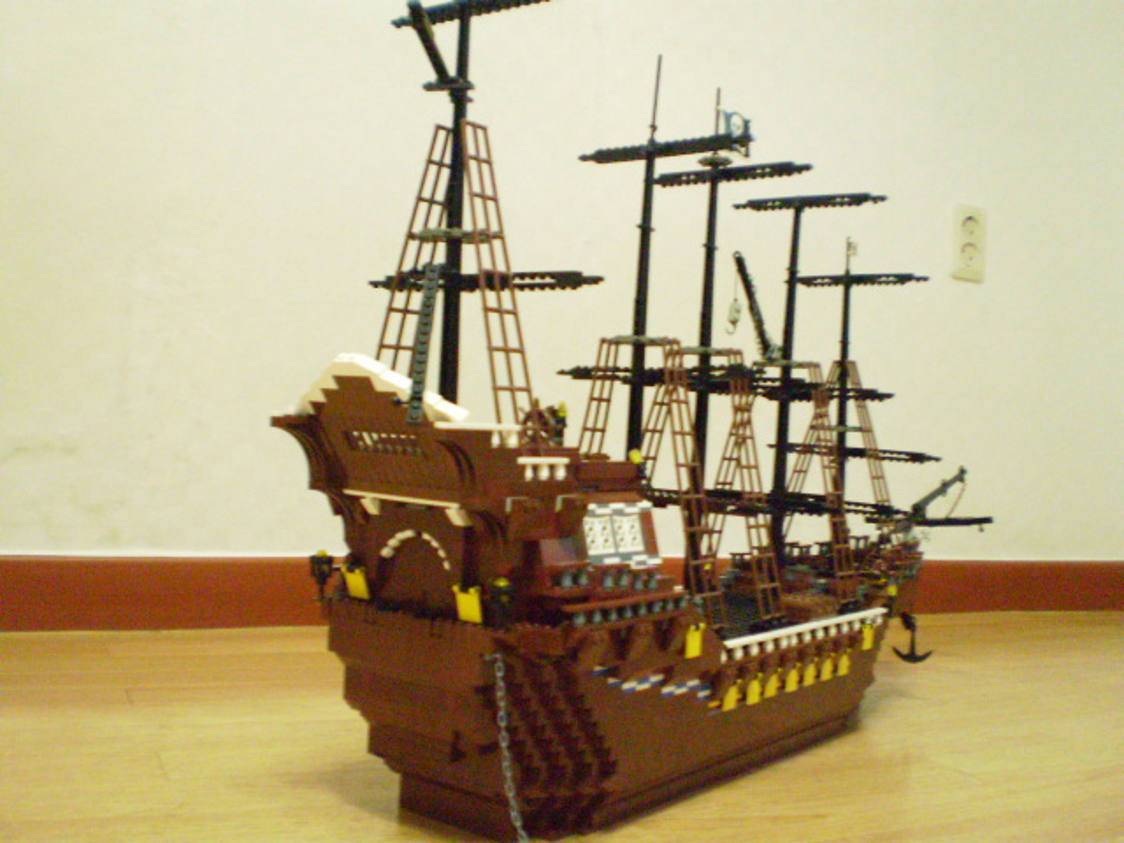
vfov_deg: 39.7
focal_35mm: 36
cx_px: 562
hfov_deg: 51.4
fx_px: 1169
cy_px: 422
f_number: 3.1
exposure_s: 1/13
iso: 1000
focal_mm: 6.3
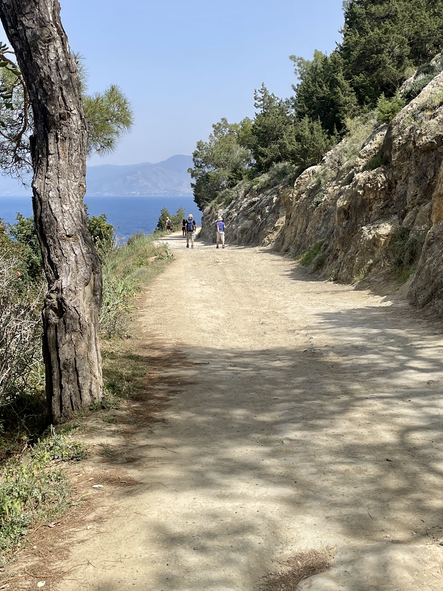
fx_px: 870
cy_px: 266
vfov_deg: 37.5
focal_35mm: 51
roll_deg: +0.3
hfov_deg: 28.5
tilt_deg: -3.8
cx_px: 246
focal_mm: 4.2
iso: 32
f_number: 1.6
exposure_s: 1/3205
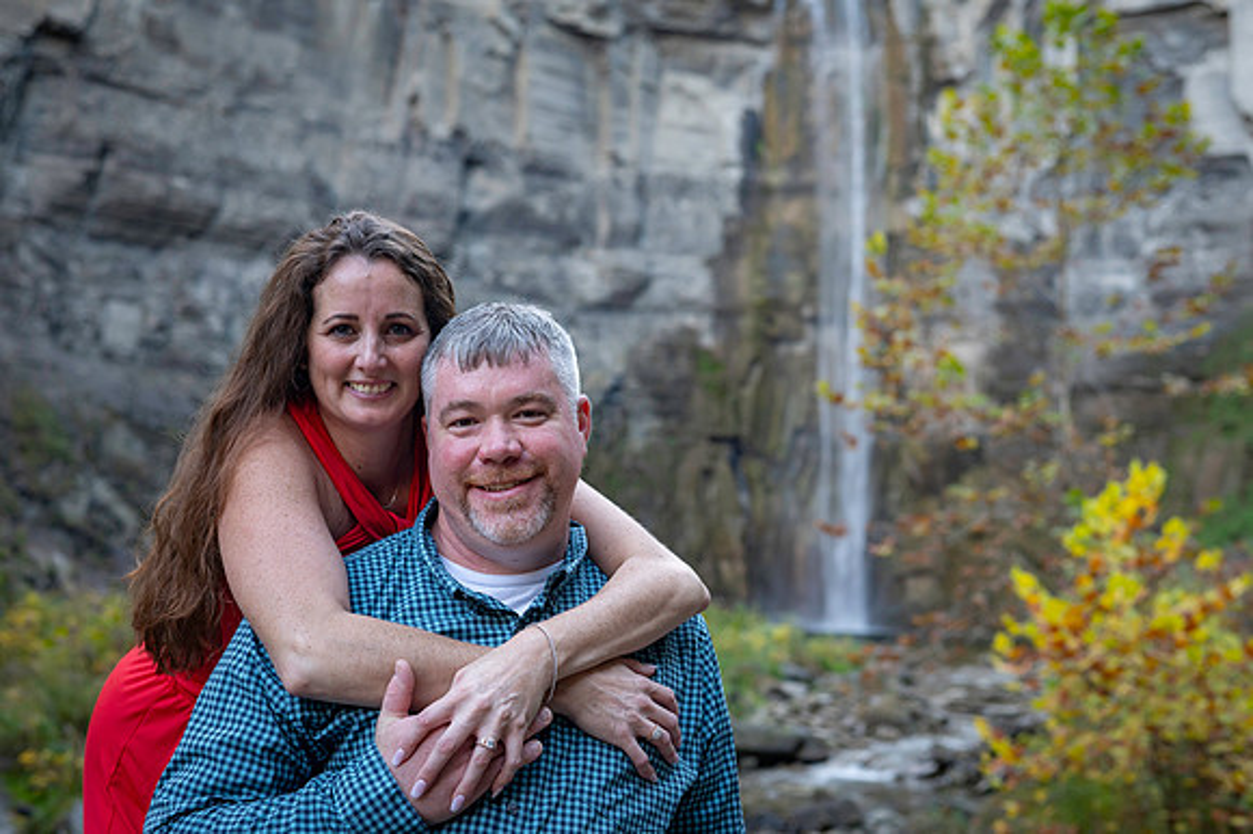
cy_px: 417
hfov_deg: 39.6
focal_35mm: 50
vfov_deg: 27.0
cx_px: 626
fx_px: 1739
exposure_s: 1/200
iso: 640
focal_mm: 50
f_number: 4.5
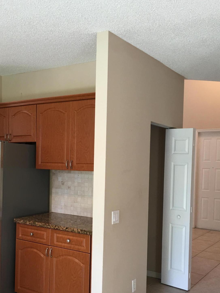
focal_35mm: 40
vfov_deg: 46.5
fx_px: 339
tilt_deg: -0.8
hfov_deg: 35.9
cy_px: 176
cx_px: 100
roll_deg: -1.3
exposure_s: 1/15
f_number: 2.2
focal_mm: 4.15
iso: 25
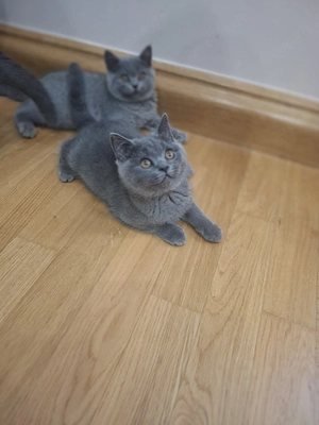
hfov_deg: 54.9
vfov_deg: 69.4
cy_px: 212
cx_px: 160
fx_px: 307
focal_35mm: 25
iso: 250
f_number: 1.8
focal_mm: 4.69
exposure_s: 1/25
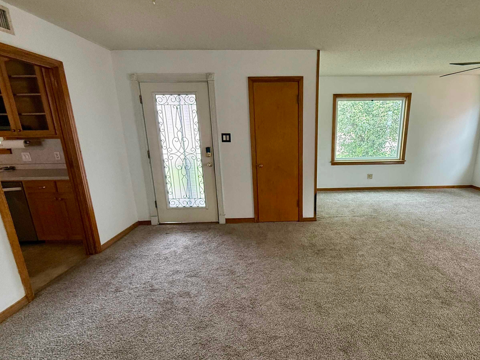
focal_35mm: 18
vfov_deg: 71.6
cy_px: 189
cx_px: 282
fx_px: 250
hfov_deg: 86.9
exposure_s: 1/120
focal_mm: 2.22
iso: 320
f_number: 2.2
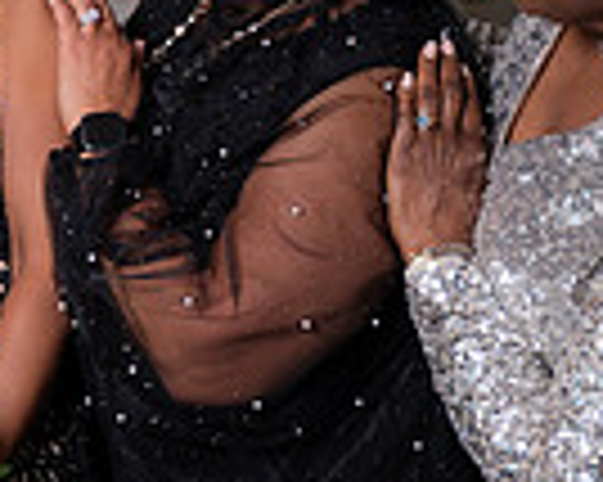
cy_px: 302
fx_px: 2818
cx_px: -270
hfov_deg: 11.7
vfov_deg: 9.8
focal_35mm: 158
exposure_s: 1/250
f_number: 2.8
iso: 500
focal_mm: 39
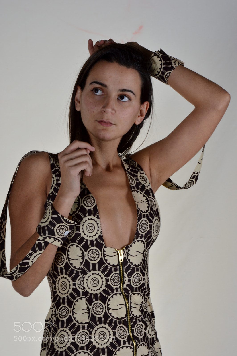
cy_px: 178
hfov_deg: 10.7
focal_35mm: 128
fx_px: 1261
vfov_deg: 16.1
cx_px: 118
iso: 100
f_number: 16
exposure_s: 1/125
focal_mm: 85
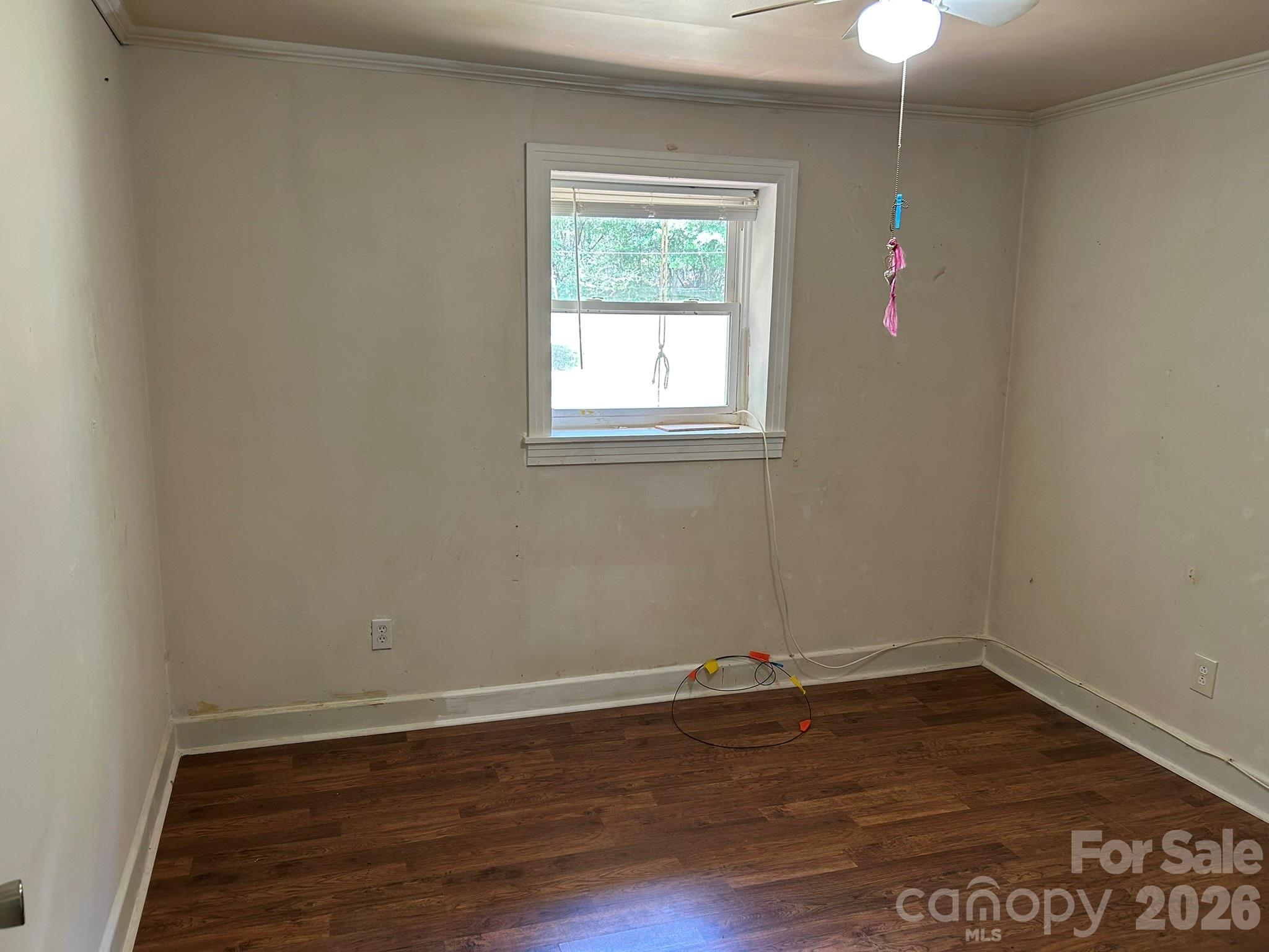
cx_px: 634
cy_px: 476
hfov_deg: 67.3
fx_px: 953
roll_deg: -0.9
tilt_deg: -10.4
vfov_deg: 53.1
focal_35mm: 26
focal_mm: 5.7
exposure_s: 1/60
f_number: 1.5
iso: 160
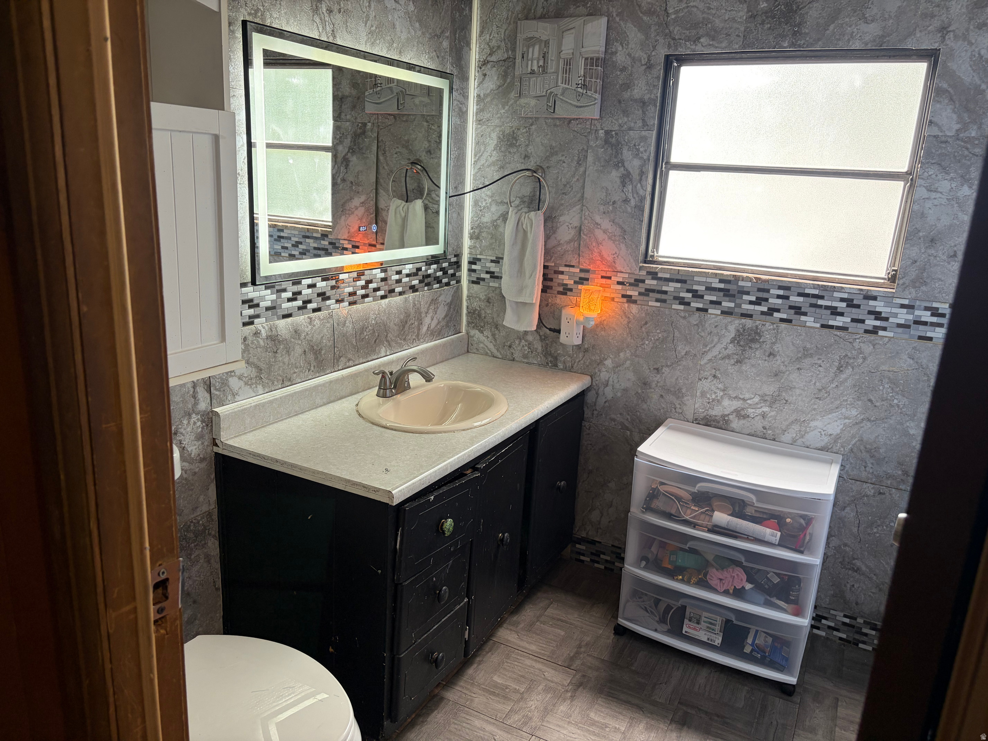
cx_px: 494
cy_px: 370
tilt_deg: -13.4
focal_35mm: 26
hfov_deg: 67.3
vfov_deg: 53.1
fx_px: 742
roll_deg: -3.5
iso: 100
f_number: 1.6
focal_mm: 5.96
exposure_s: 1/60
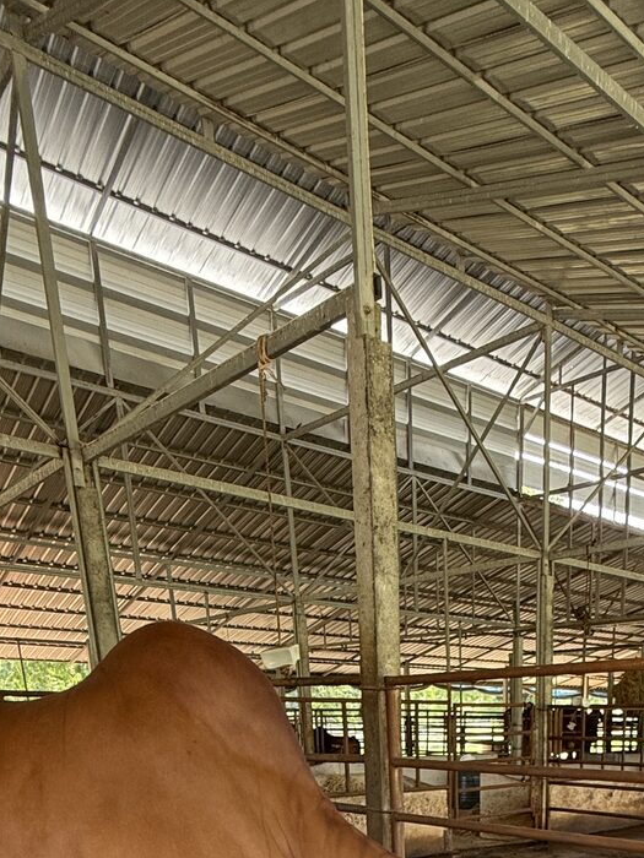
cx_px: 500
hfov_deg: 42.5
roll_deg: -0.1
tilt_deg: -16.8
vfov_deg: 43.2
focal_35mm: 32
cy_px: 957
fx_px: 794
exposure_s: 1/99
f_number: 2.2
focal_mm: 2.22
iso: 100
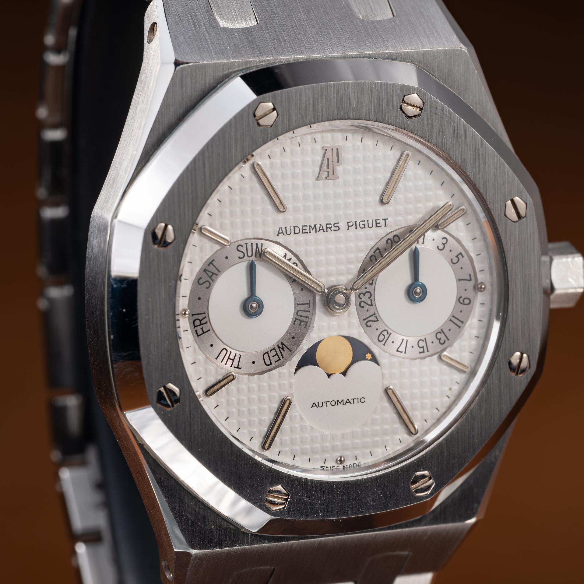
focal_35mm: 134
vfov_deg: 13.0
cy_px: 292
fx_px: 2558
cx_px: 334
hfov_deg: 13.0
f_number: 22
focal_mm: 105
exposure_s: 1/100
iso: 64
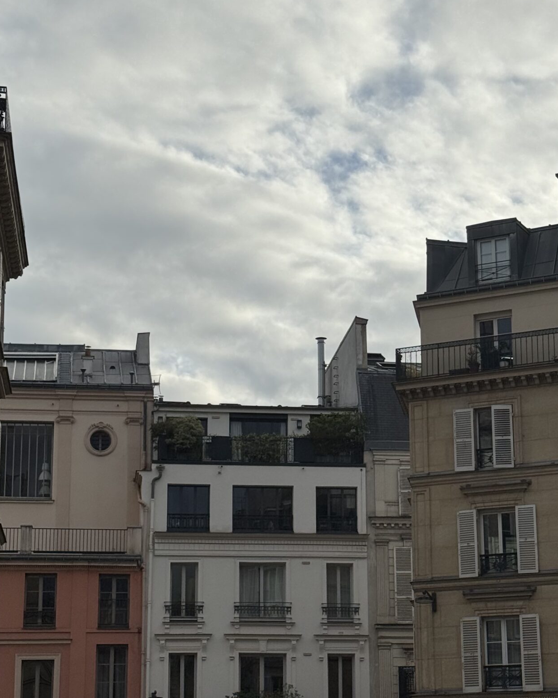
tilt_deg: +14.4
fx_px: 1590
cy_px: 404
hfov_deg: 19.9
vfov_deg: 24.7
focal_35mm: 77
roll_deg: +0.7
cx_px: 312
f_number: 1.78
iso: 64
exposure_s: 1/7874
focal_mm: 6.76
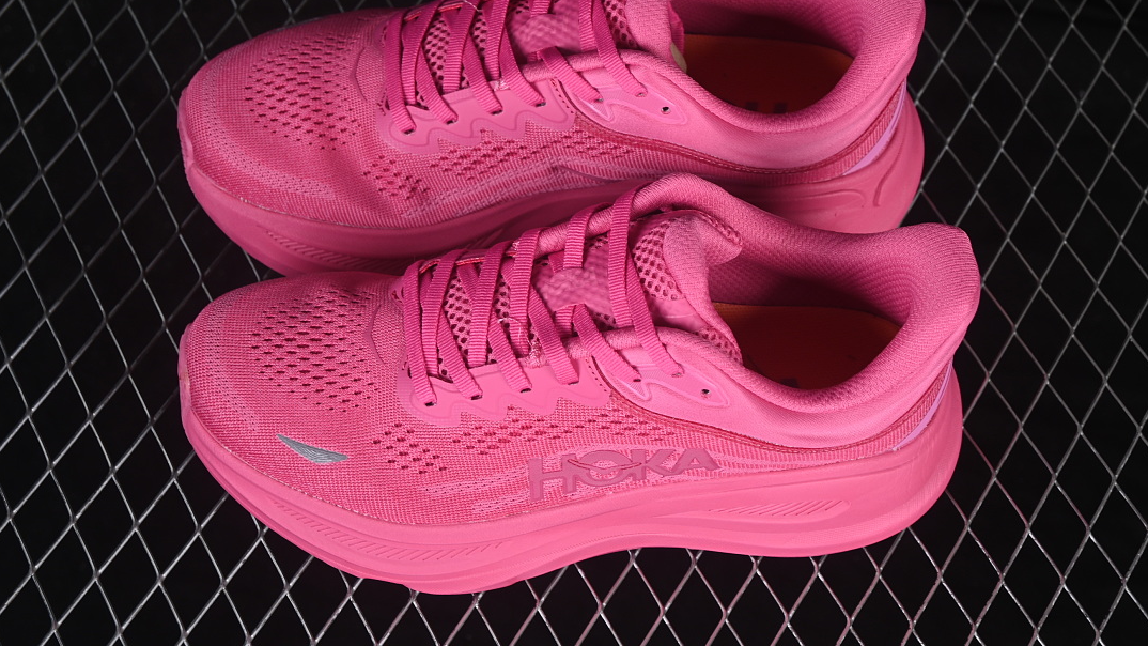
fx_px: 2405
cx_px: 574
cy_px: 278
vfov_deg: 15.3
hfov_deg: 26.9
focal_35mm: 79
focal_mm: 50
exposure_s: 1/80
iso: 160
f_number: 7.1
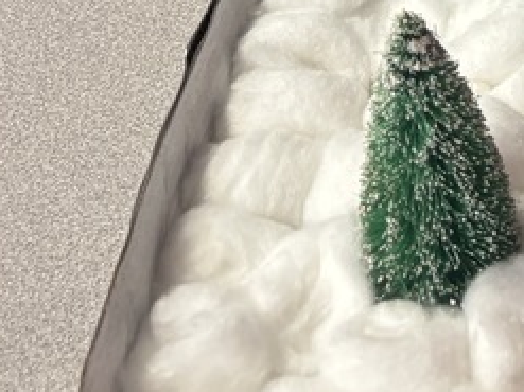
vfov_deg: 12.2
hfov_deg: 16.8
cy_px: -379
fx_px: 1634
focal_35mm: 108
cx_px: 753
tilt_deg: -25.4
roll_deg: +0.0
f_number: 1.6
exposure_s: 1/60
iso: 125
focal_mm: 5.96
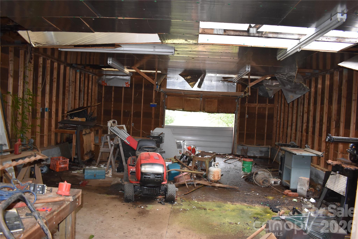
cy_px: 120
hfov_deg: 67.4
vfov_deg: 47.9
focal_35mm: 27
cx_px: 179
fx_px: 268
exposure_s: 1/60
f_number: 3.5
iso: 1250
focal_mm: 18
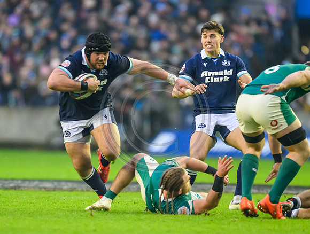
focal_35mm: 816
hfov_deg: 2.4
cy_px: 145
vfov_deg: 1.8
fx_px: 7323
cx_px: 148
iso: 8000
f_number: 4
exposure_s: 1/1250
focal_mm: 560
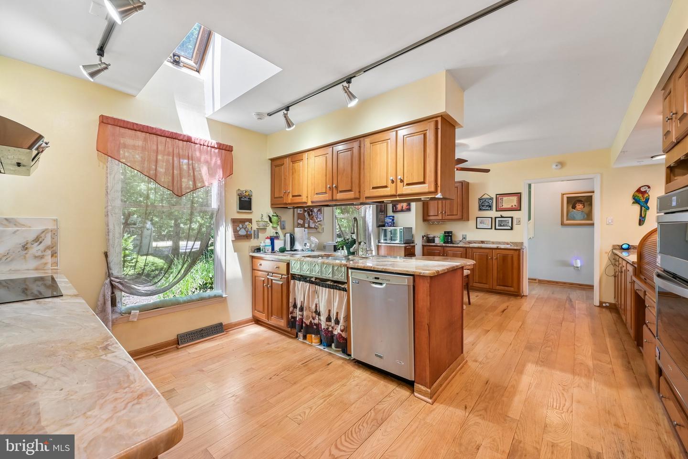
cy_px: 230
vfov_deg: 81.2
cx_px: 344
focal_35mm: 14
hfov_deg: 104.3
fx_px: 268
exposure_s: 1/8
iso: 400
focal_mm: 14
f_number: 11
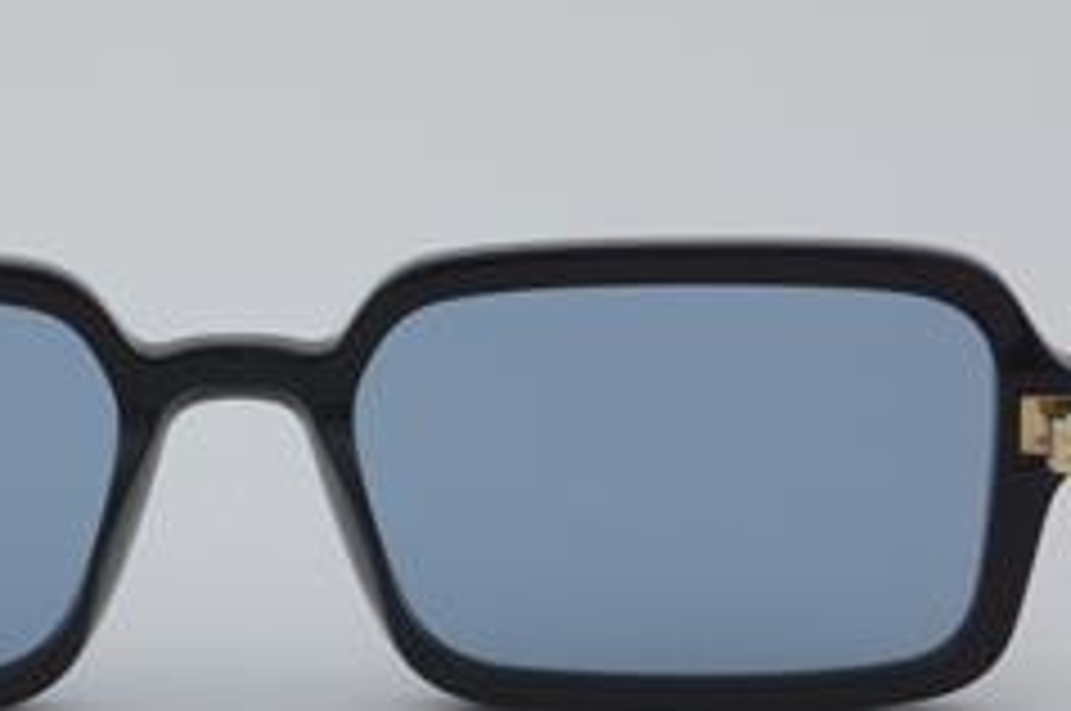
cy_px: 436
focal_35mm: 139
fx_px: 4125
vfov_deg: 9.8
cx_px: 243
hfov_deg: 14.7
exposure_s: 1/4
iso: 100
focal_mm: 55
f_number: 32
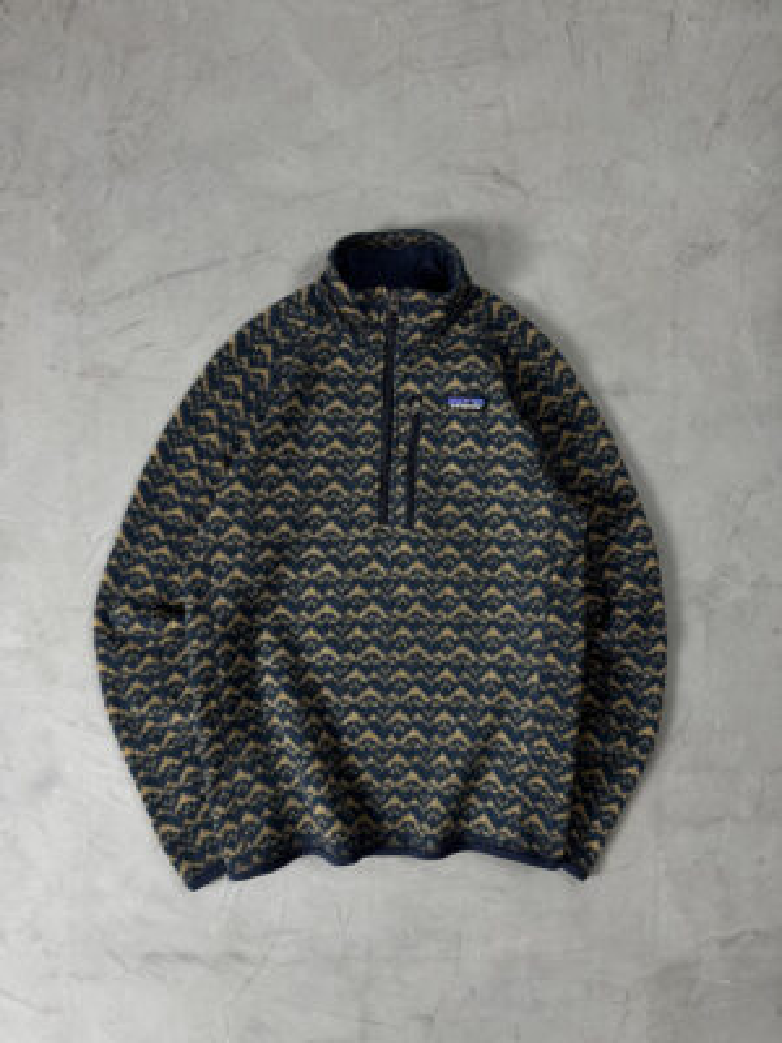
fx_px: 723
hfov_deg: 56.8
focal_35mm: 24
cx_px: 391
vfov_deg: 71.6
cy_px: 522
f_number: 1.78
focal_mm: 6.76
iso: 200
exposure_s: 1/60
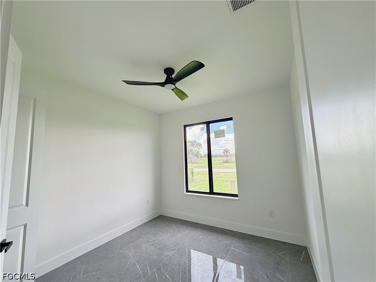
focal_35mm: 14
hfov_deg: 102.1
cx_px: 188
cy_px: 141
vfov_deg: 85.7
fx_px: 152
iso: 64
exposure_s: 1/121
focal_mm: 2.22
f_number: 2.2
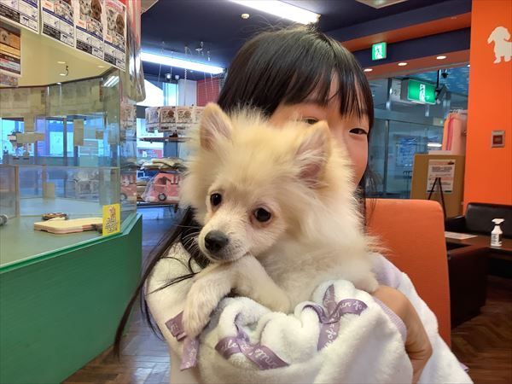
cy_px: 192
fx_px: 459
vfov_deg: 45.4
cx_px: 256
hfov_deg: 58.4
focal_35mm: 31
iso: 80
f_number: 2.4
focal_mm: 3.3
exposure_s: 1/50
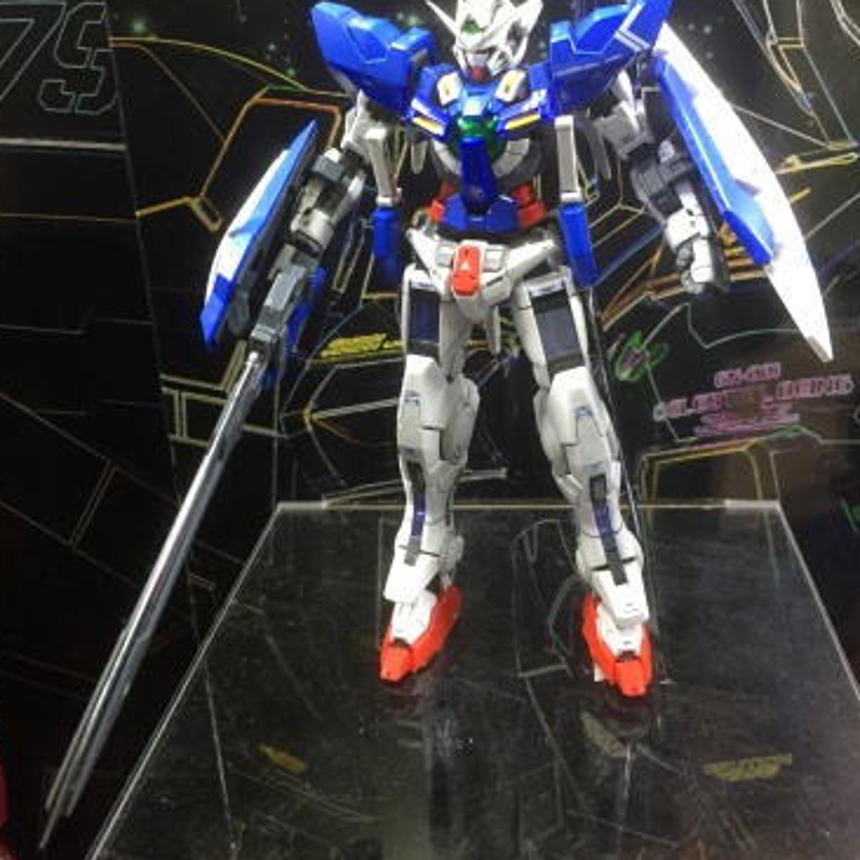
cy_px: 329
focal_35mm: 35
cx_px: 424
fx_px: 984
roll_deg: +3.6
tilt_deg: -16.5
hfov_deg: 47.2
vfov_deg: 46.8
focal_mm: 4.15
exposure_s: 1/30
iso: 160
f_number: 2.2
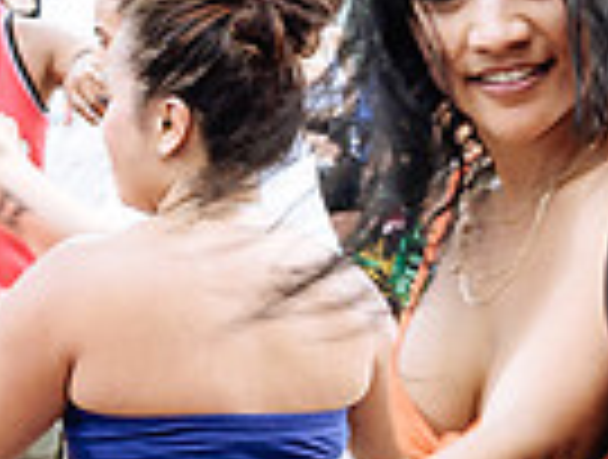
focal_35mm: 111
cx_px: 527
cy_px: 380
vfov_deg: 13.3
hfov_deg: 17.5
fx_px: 1955
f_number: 4
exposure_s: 1/100
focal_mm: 18
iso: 100
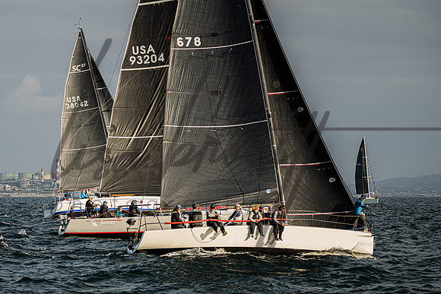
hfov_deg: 11.6
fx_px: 2163
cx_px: 159
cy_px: 195
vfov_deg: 7.8
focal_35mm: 177
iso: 125
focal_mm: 130
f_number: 4.8
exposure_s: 1/1000
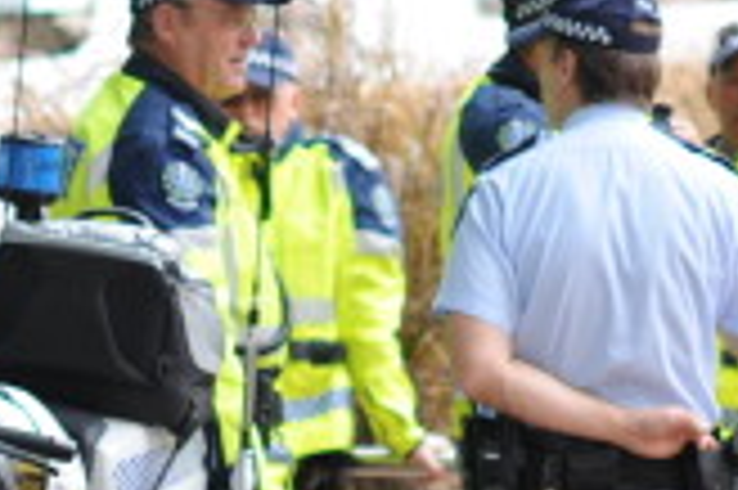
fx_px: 10895
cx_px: 104
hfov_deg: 3.9
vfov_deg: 2.6
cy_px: 299
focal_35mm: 532
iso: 200
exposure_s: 1/160
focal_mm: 85
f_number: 2.5
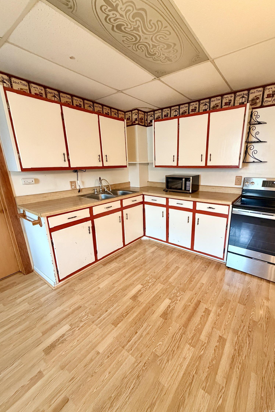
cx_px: 156
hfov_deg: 76.9
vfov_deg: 100.4
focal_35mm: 15
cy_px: 211
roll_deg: +0.0
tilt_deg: -15.5
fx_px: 172
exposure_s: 1/60
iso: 640
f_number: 2.2
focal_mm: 2.22
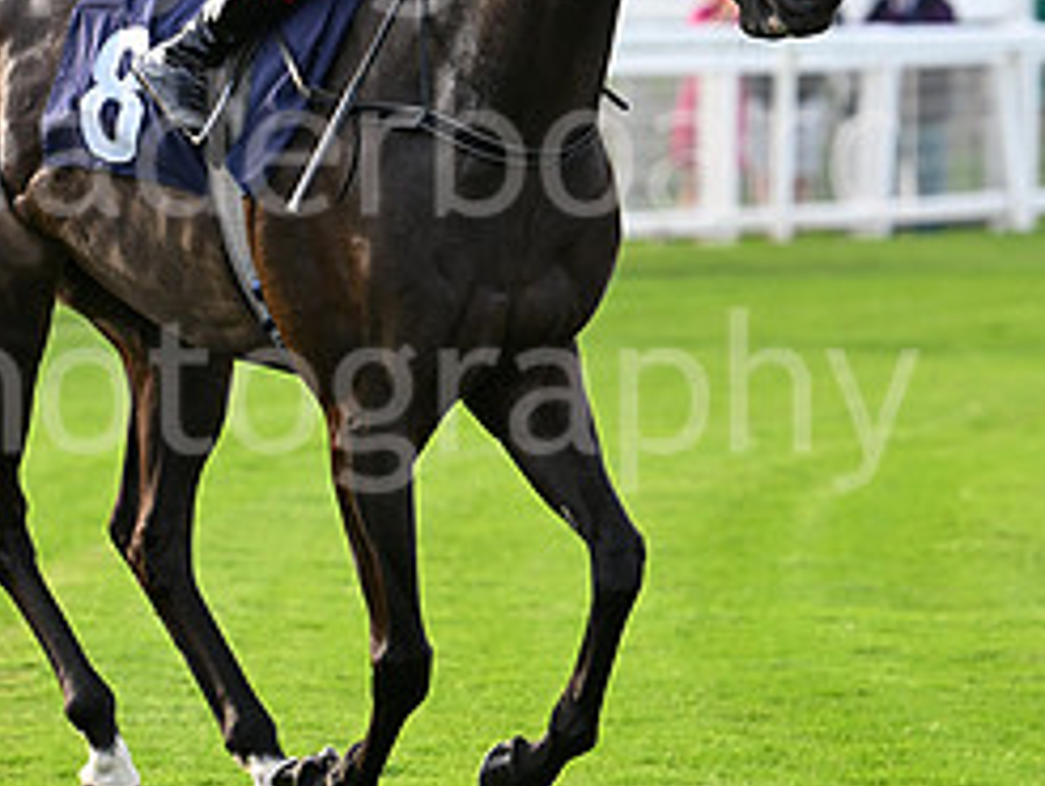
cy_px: 185
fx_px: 13689
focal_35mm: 453
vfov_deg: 3.3
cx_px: 378
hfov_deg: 4.4
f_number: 4.5
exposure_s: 1/1250
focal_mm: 200
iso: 1000
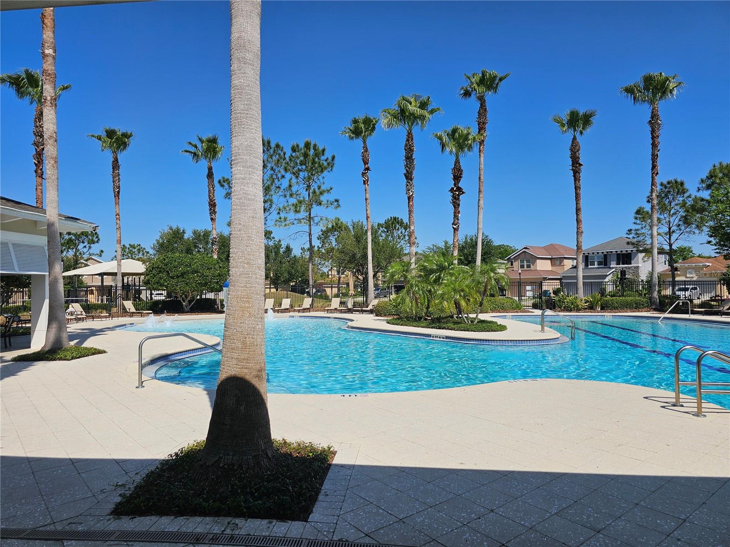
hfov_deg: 73.9
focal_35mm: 23
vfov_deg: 58.9
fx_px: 485
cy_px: 274
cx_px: 365
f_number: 1.7
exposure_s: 1/1571
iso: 10
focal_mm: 6.3
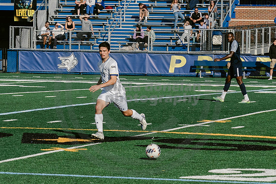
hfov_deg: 8.2
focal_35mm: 250
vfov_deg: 5.5
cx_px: 87
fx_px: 1918
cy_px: 87
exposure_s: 1/5000
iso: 640
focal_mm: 70
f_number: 5.6
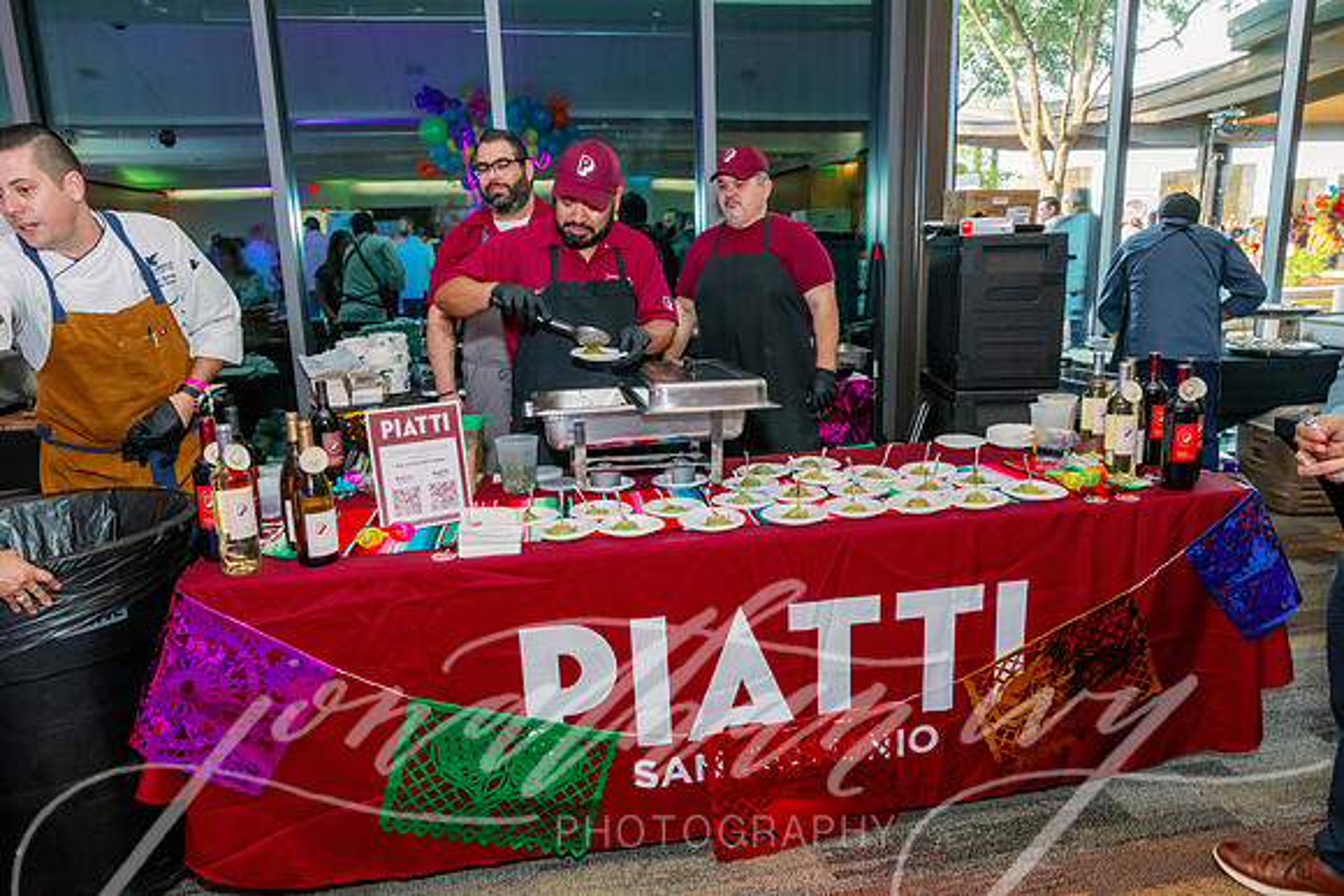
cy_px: 448
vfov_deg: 53.2
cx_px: 672
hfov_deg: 73.7
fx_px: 896
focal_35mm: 24
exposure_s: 1/100
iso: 2000
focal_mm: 24
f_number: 6.3
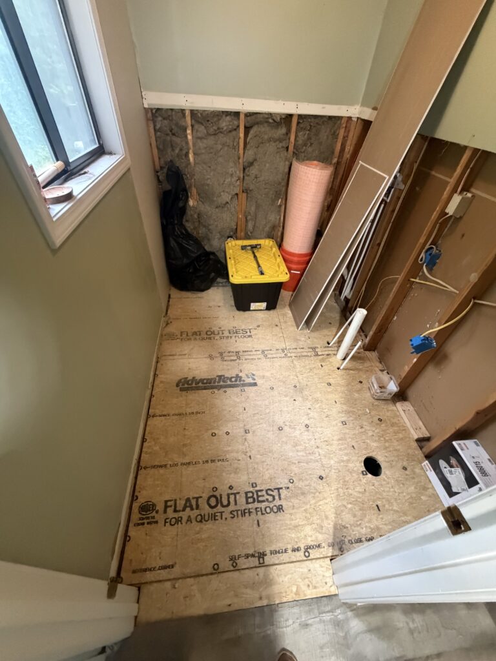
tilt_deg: -43.4
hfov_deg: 85.7
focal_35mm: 14
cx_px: 248
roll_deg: -4.4
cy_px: 330
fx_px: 267
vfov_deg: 102.1
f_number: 2.2
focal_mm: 2.22
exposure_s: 1/60
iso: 640
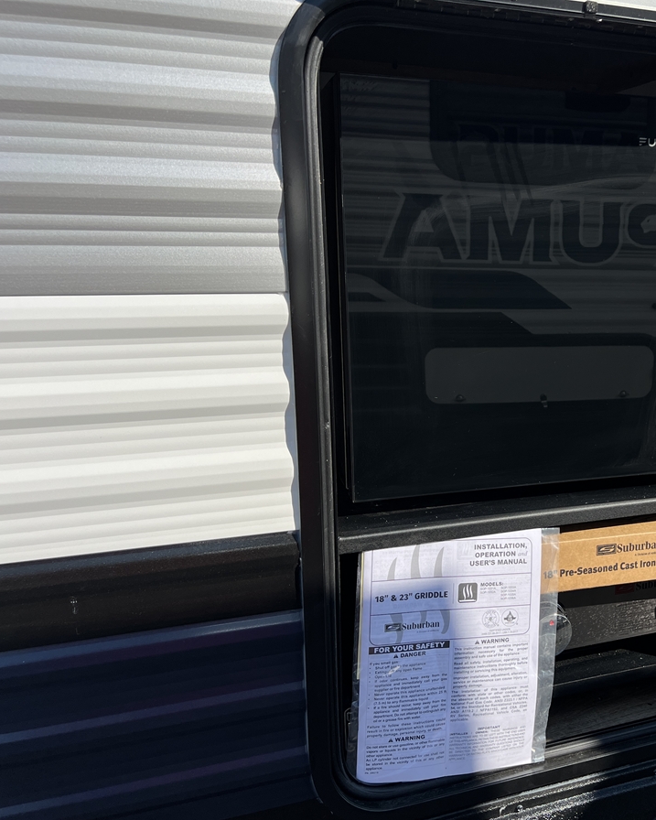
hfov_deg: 41.2
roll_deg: -3.5
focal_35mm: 34
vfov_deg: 52.8
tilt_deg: -10.7
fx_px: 825
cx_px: 539
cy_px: 411
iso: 50
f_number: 1.5
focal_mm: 5.7
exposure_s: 1/4831
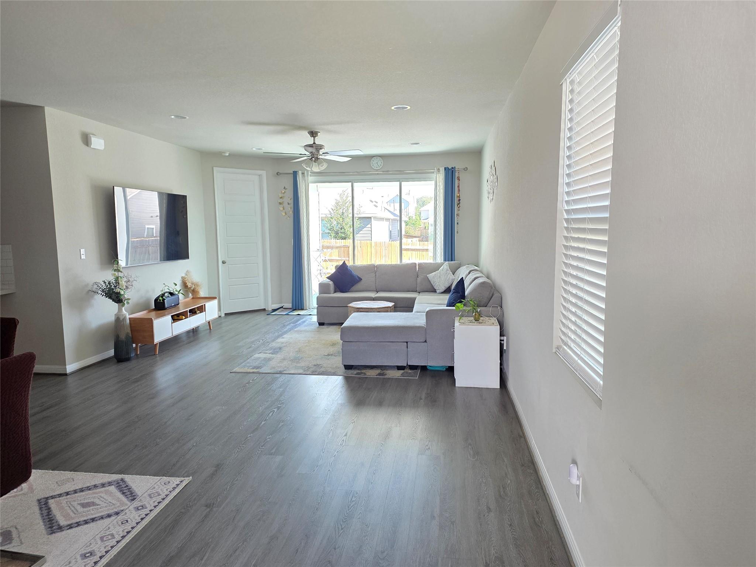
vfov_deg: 58.9
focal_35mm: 23
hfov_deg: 73.9
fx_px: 502
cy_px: 284
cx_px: 378
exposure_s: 1/120
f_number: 1.7
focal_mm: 6.25
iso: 320
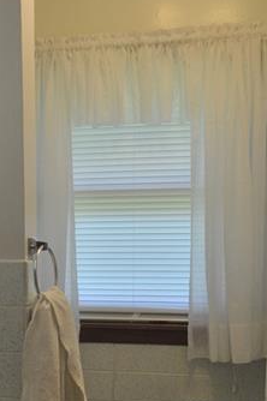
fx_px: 691
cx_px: -4
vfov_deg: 32.1
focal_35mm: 62
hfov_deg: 21.1
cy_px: 273
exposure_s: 1/80
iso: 400
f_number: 4.5
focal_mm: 18
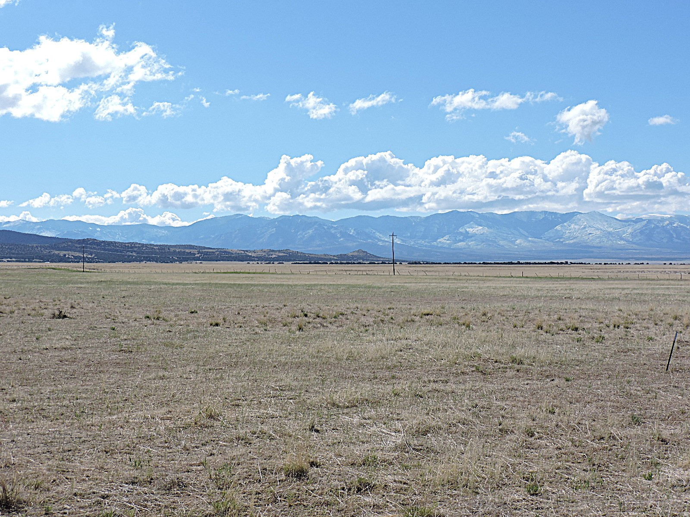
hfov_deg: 38.2
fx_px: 997
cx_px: 345
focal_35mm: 50
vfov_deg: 29.1
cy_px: 258
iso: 100
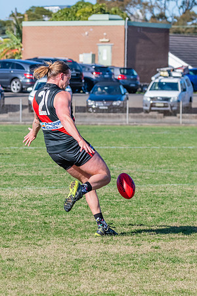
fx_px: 3133
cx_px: 52
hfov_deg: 3.6
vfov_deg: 5.4
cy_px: 130
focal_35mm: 382
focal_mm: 180
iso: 800
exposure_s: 1/1600
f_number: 9
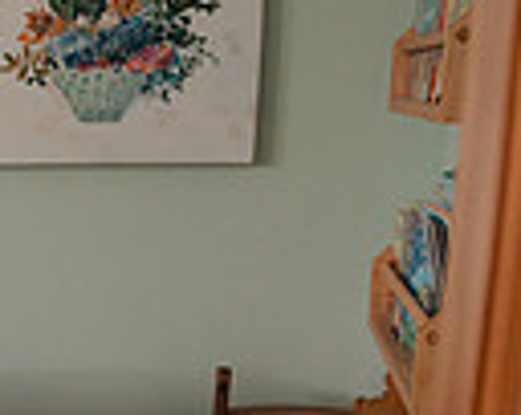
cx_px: -484
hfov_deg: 15.3
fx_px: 1601
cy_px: 458
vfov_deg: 14.4
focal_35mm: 104
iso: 2500
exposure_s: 1/160
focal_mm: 24
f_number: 3.5
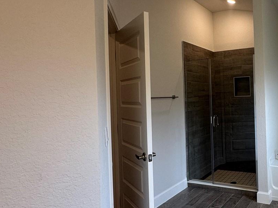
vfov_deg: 49.7
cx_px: 243
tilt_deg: +0.4
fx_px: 225
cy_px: 96
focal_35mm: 28
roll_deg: +2.1
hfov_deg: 56.1
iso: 125
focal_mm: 2.22
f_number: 2.2
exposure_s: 1/120
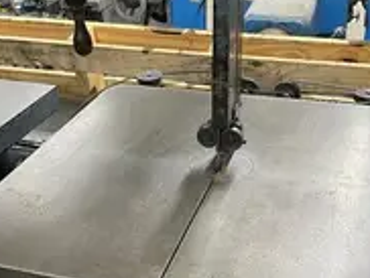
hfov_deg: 33.7
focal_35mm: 57
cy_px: 162
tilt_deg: -27.4
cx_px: 181
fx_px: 610
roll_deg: +1.4
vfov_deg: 25.7
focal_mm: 4.2
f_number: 1.6
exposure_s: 1/60
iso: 200
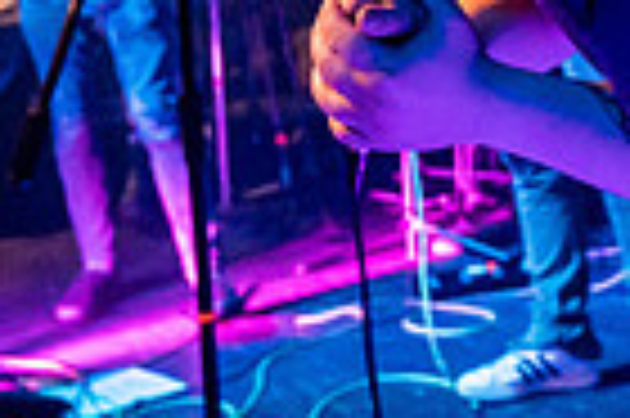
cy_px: -83
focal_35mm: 98
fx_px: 1713
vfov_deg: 13.5
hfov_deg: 20.8
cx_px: 315
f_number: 2.8
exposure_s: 1/200
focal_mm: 21
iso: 3200
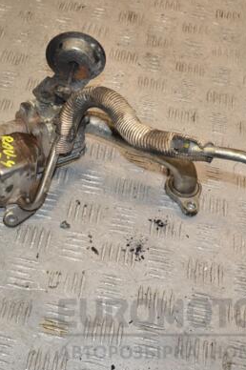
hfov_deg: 20.6
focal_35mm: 65
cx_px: 40
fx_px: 667
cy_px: 186
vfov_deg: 31.0
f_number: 9
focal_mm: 28
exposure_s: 1/200
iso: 800
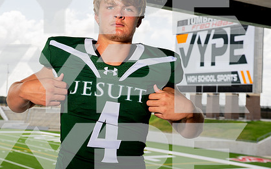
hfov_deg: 33.1
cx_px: 84
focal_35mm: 61
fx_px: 450
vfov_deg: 21.3
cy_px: 79
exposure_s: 1/250
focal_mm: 43
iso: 100
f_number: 6.3
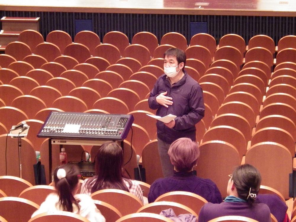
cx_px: 148
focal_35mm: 155
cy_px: 111
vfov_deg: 9.6
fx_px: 1325
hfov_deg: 12.7
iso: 1600
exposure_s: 1/6
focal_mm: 27.8
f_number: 5.2
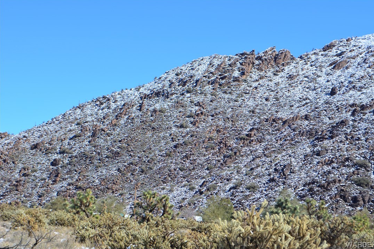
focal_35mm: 84
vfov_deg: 16.3
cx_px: 188
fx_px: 867
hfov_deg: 24.3
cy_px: 124
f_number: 10
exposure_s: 1/320
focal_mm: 55
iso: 200
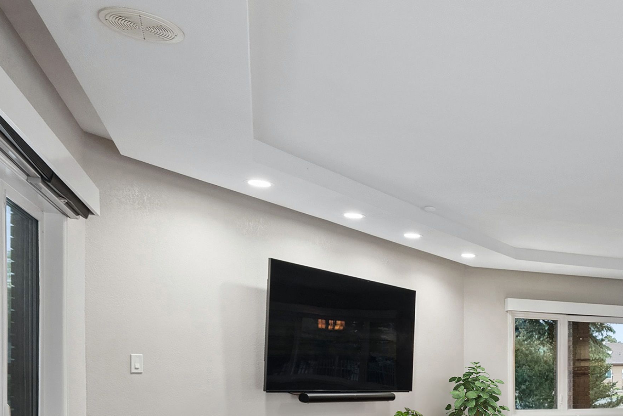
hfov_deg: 39.6
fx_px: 710
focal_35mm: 41
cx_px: 669
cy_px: 393
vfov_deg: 30.8
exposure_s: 1/15
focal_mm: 17
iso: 640
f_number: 8
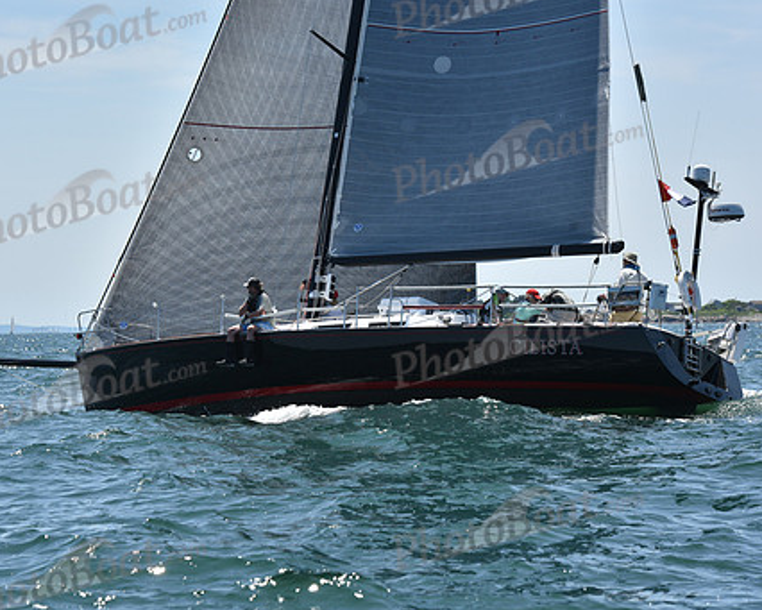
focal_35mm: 156
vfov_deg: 9.9
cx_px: 301
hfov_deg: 12.4
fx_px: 3519
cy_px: 275
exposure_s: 1/1000
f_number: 8
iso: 250
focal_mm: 122
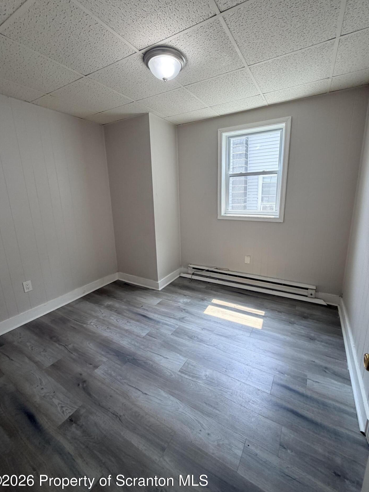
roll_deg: +1.5
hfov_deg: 81.7
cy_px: 241
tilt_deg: -12.7
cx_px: 187
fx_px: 213
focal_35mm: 15
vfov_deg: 98.2
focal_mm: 2.22
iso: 125
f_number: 2.2
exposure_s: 1/120
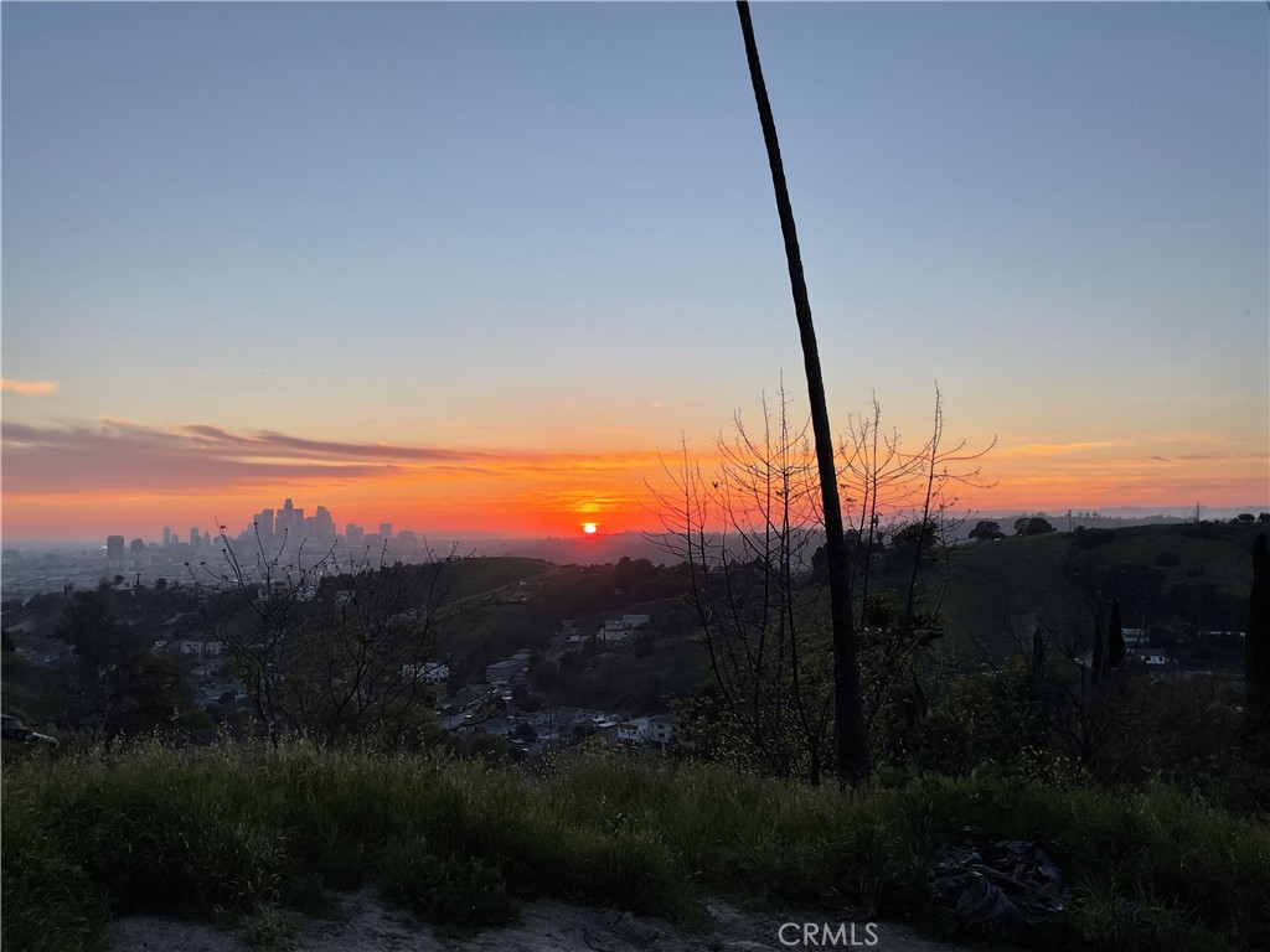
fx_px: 1064
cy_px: 476
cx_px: 635
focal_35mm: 29
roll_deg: -0.2
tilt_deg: +1.7
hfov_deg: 61.7
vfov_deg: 48.2
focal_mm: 3
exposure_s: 1/338
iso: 16
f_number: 1.8
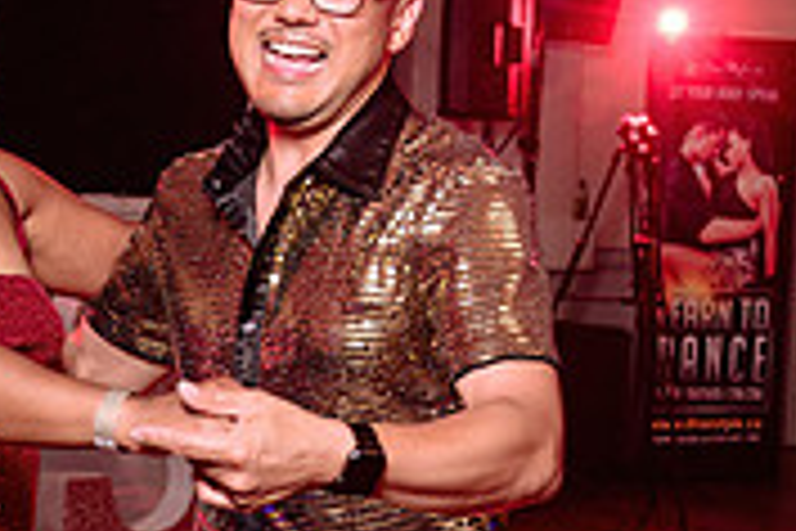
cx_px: 160
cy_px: 545
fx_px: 2498
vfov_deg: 12.0
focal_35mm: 113
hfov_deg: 17.9
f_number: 3.2
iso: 800
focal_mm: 30
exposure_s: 1/100
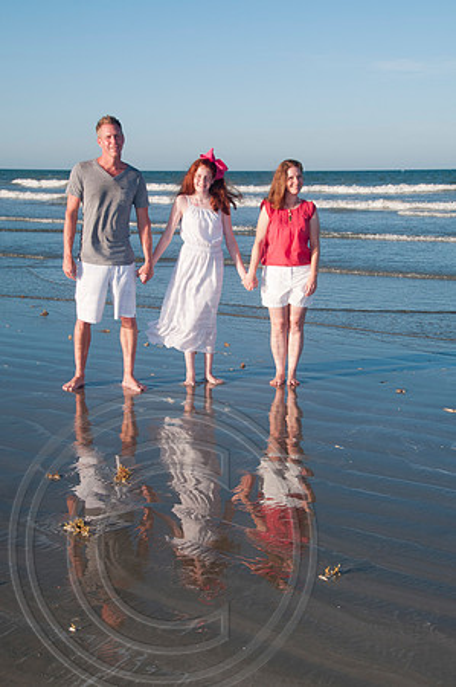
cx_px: 228
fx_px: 1028
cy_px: 344
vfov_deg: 36.9
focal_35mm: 54
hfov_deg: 25.0
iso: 100
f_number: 10
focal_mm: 36
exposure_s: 1/250
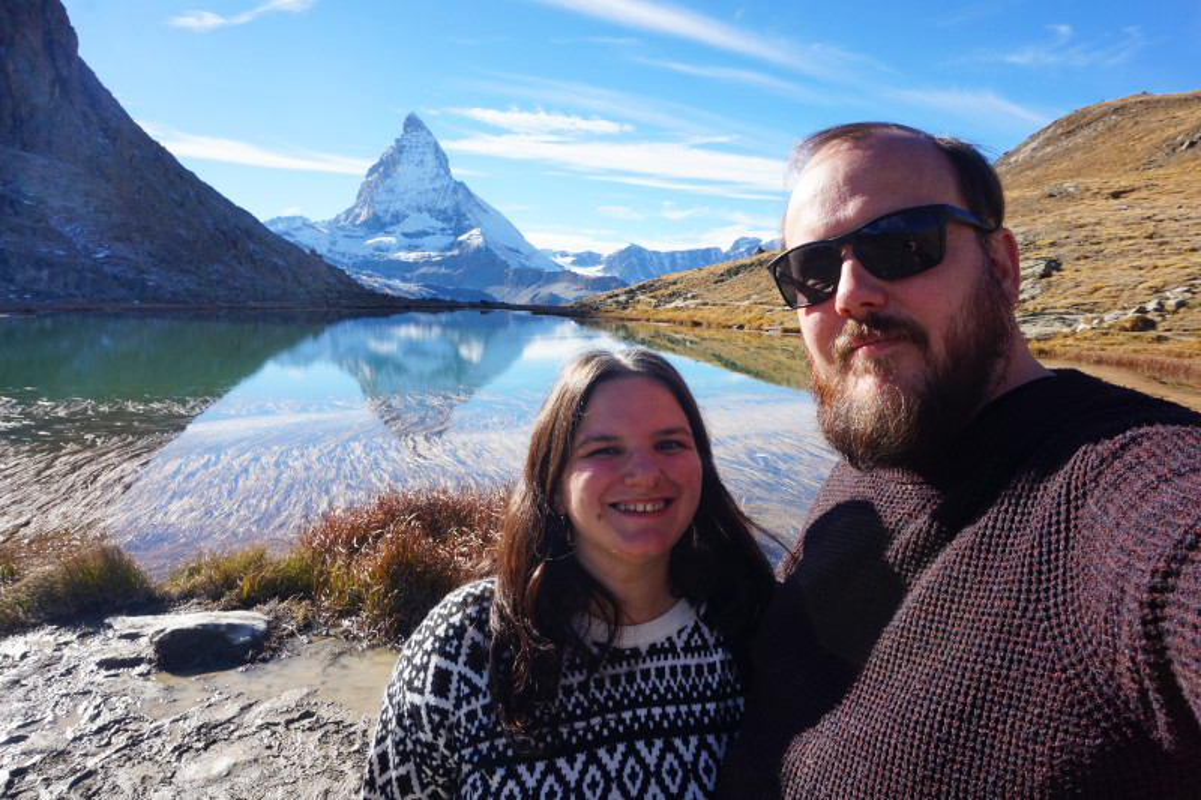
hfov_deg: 73.8
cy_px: 400
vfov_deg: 53.1
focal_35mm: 24
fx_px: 800
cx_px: 600
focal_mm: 16
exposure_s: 1/80
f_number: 13
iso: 100
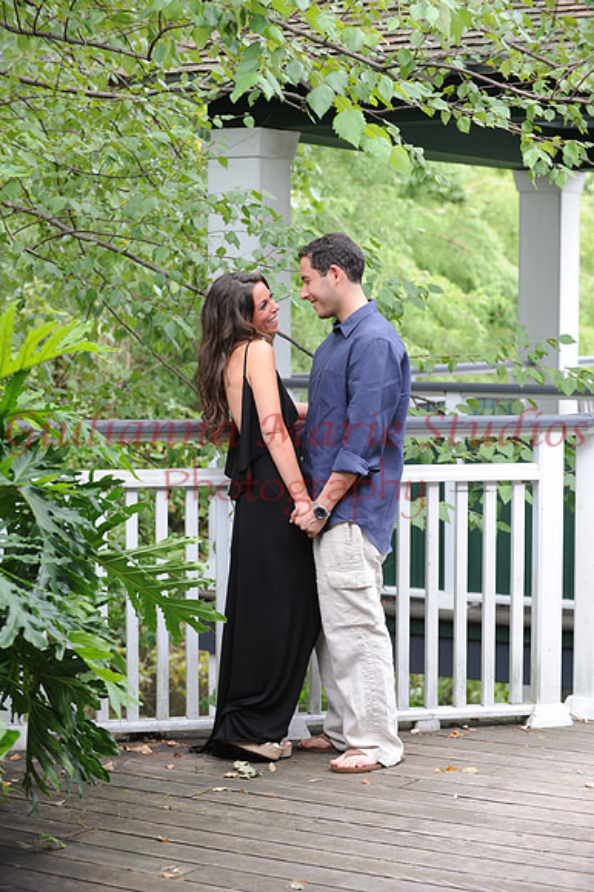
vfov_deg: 24.8
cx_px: 297
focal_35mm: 82
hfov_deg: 16.6
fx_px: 2032
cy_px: 446
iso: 500
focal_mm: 82
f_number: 5
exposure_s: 1/100
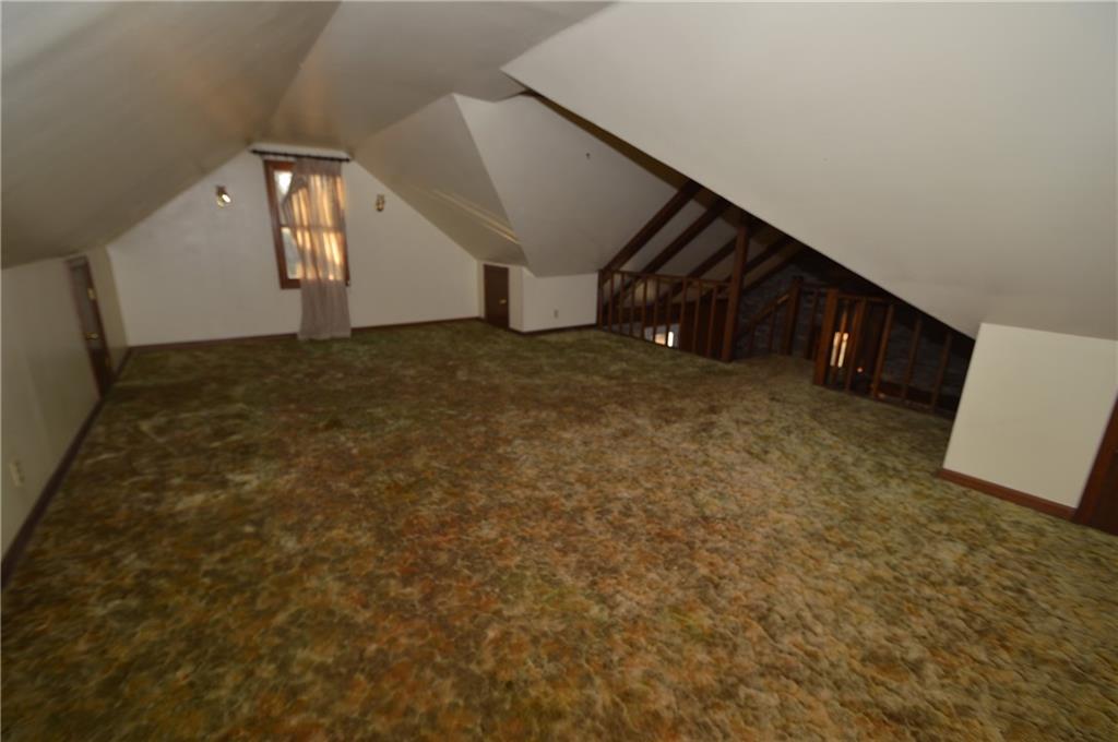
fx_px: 465
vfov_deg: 77.2
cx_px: 559
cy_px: 371
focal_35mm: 15
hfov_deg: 100.5
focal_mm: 10
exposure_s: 1/60
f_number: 4
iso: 100
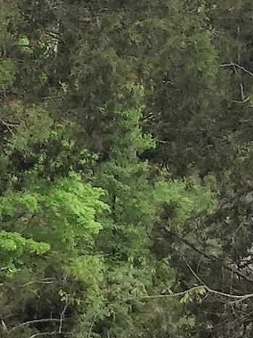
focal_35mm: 186
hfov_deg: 7.9
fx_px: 1813
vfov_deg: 10.5
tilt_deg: -4.0
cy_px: -40
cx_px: -106
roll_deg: +0.2
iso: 32
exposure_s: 1/377
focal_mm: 4.15
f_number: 2.2
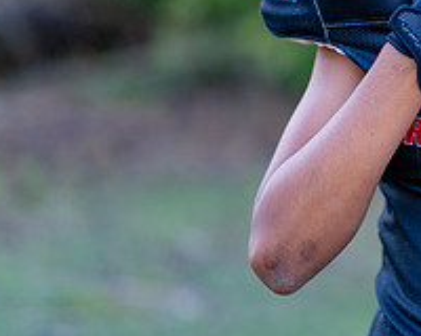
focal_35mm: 163
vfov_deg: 9.4
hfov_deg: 11.6
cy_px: 19
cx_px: 528
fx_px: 2031
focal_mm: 50
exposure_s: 1/400
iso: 100
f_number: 1.2
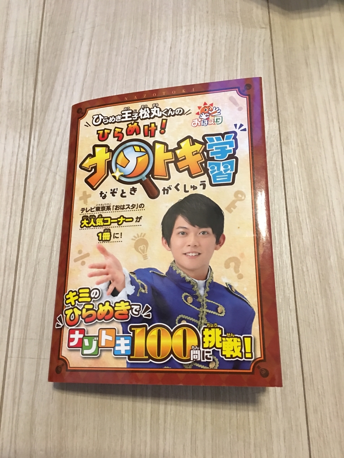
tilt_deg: -72.6
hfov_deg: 48.2
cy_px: 229
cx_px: 172
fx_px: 384
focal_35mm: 29
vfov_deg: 61.7
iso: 64
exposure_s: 1/4
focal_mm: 4.15
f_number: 2.2
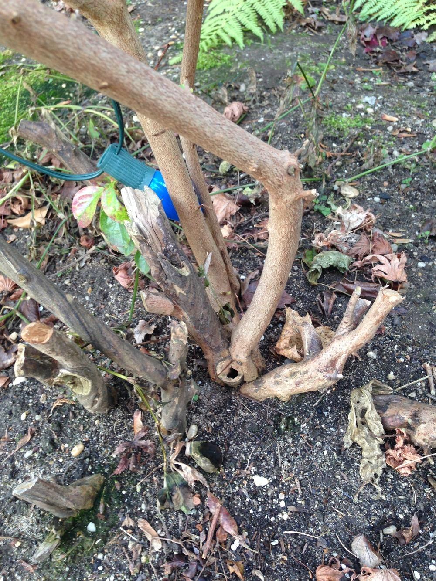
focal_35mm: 33
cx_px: 218
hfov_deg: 43.0
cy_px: 290
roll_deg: +12.4
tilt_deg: -43.4
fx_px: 554
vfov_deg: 55.3
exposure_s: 1/20
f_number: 2.4
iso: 64
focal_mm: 4.12
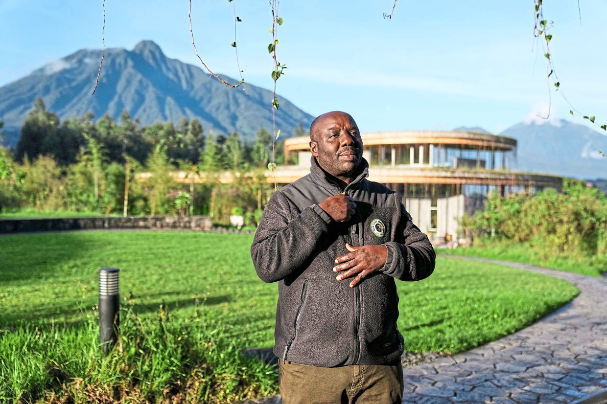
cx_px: 304
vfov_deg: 36.9
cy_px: 202
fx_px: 607
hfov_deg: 53.1
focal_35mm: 36
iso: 1600
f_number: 2.8
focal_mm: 36
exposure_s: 1/10000
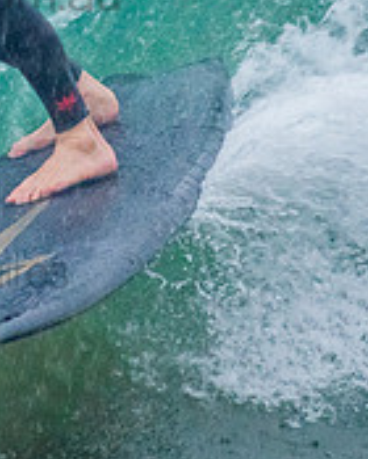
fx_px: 38624
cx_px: -245
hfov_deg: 0.5
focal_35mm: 2837
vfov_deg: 0.7
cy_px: -69
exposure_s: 1/320
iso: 900
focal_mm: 500
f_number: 5.6
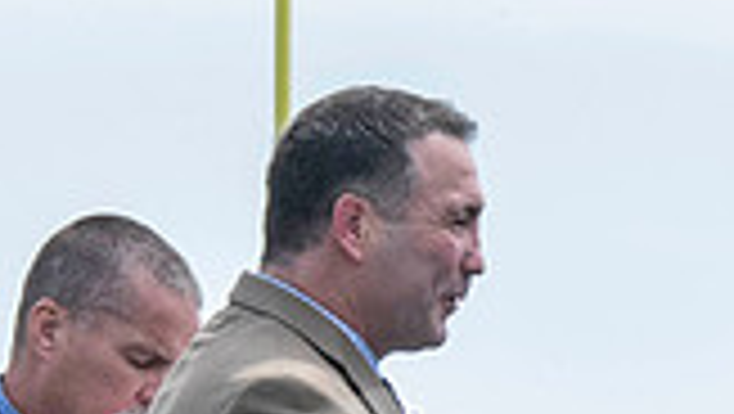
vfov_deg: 2.0
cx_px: 102
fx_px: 11921
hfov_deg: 3.5
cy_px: 679
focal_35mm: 612
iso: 200
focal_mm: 70
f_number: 13
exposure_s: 1/250
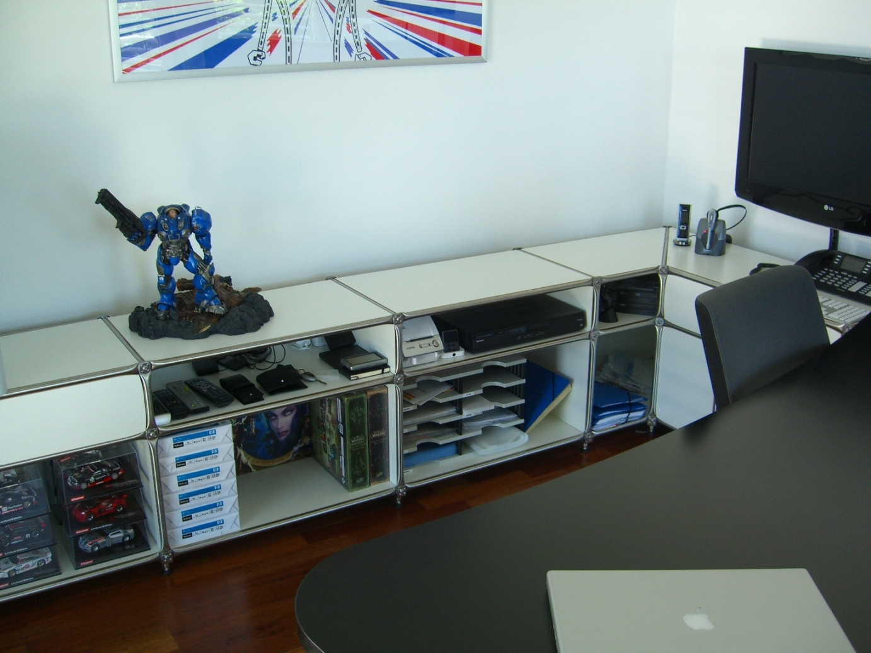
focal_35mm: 38
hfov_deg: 49.0
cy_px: 326
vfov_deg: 37.7
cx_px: 436
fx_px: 956
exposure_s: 1/60
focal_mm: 7.9
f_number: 2.8
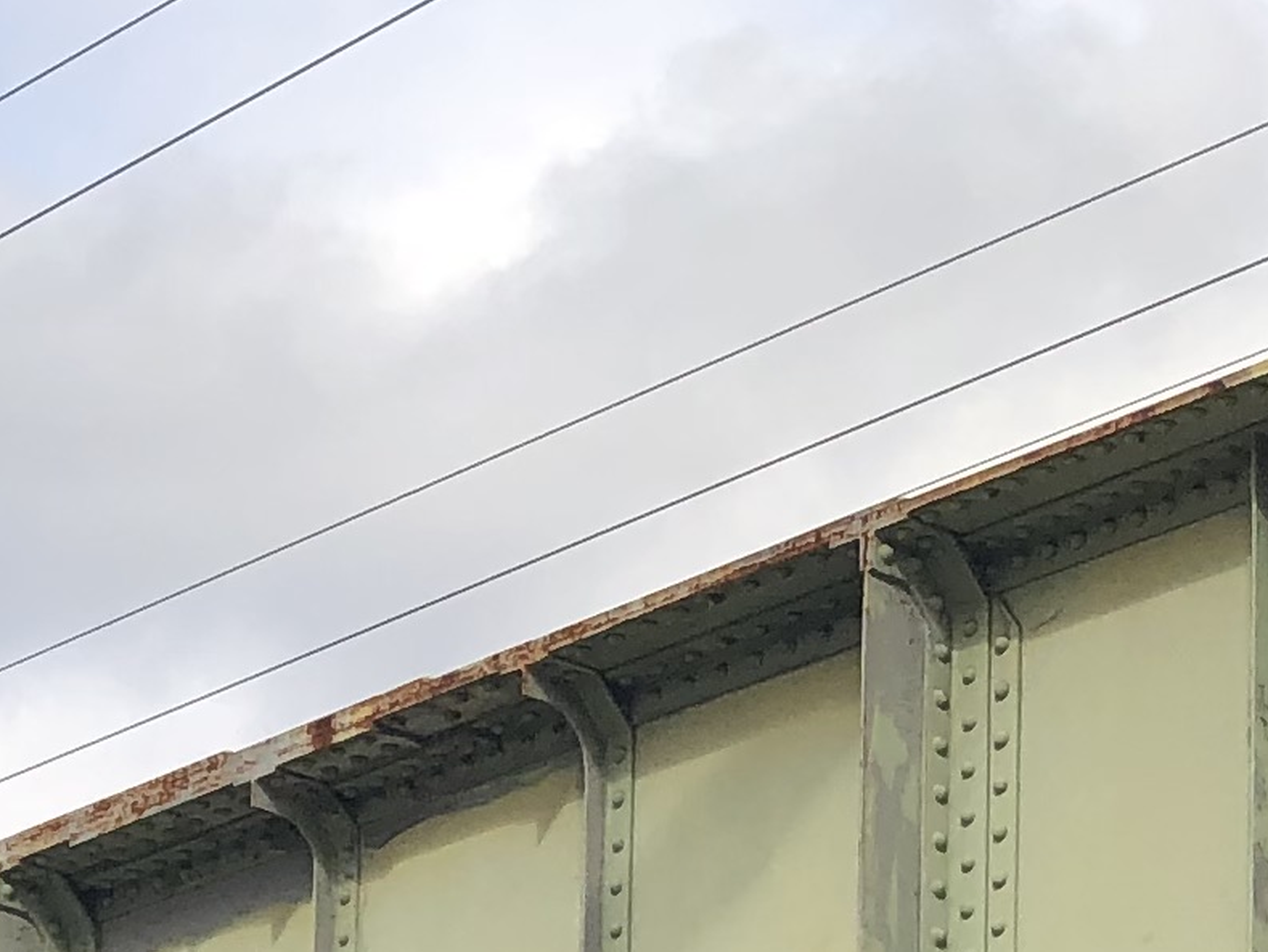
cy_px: 2066
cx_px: -194
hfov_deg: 13.5
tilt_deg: +6.9
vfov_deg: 9.5
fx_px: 5239
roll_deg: -2.9
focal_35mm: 143
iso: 20
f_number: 1.8
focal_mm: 3.99
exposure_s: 1/1517
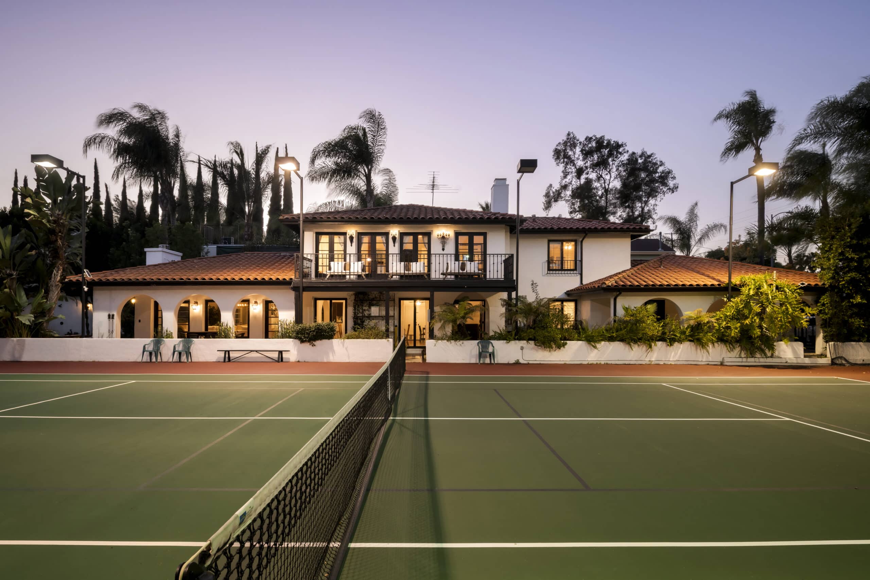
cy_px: 290
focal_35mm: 24
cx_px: 435
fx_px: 580
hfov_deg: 73.7
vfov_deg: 53.1
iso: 64
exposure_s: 1.6
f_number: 10
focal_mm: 24
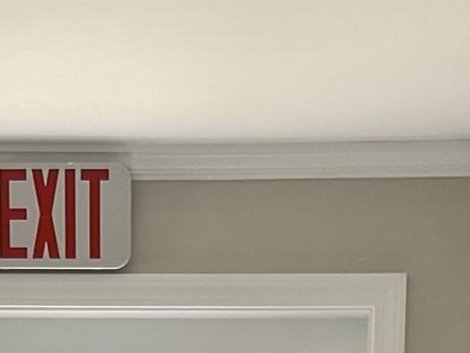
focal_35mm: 134
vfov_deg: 9.9
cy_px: 814
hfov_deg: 14.7
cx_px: 107
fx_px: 1819
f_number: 1.8
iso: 50
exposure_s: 1/120
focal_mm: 3
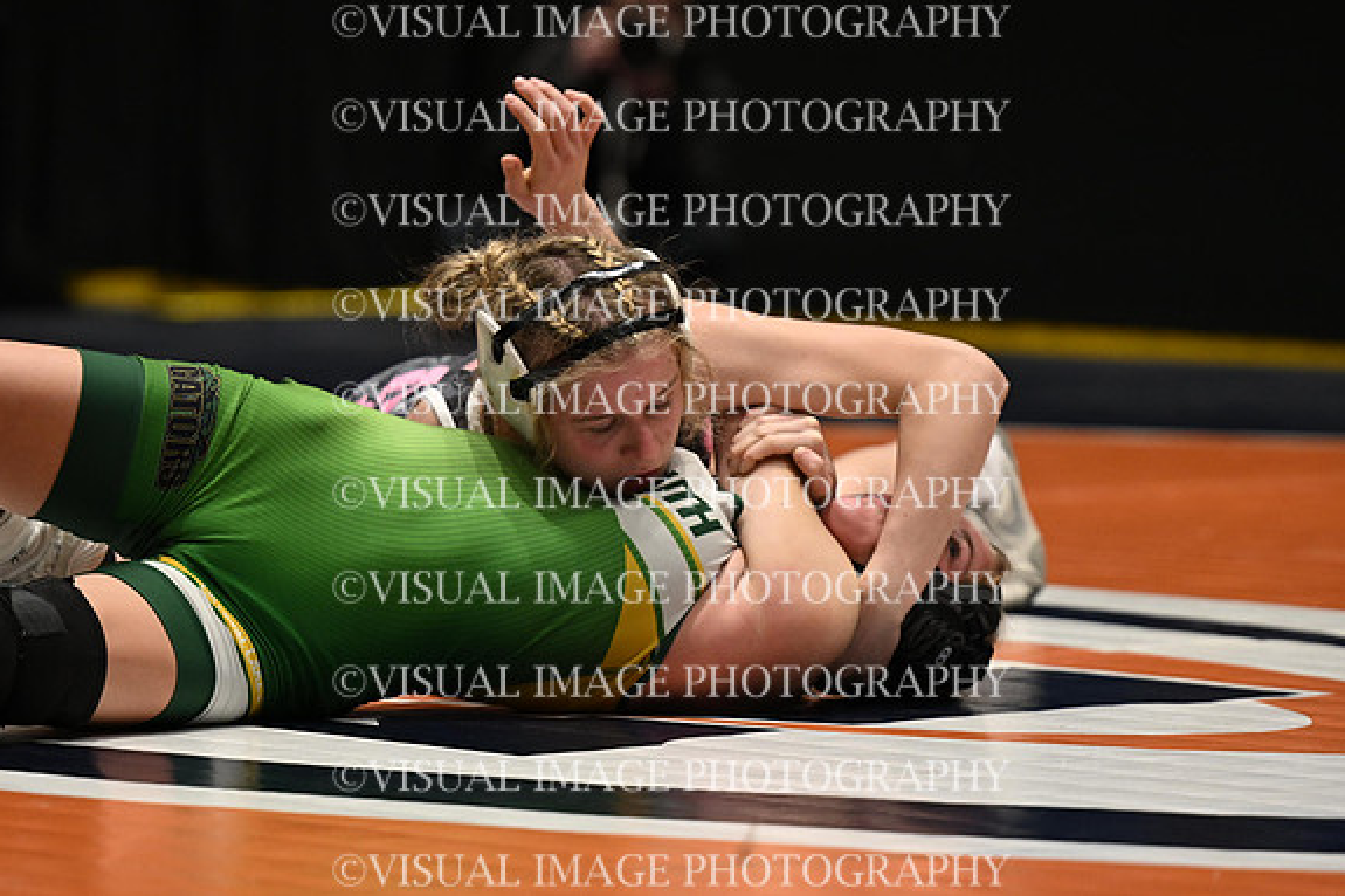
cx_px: 671
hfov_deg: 9.7
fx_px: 7918
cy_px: 446
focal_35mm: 212
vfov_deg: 6.5
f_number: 2.8
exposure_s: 1/767
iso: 1600
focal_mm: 140
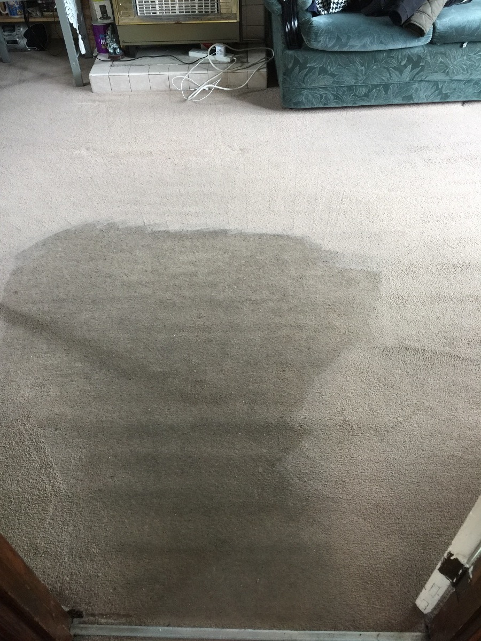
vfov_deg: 61.7
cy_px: 320
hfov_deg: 48.2
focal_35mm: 29
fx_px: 537
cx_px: 240
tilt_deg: -47.4
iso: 50
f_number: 2.2
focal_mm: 4.15
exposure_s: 1/17
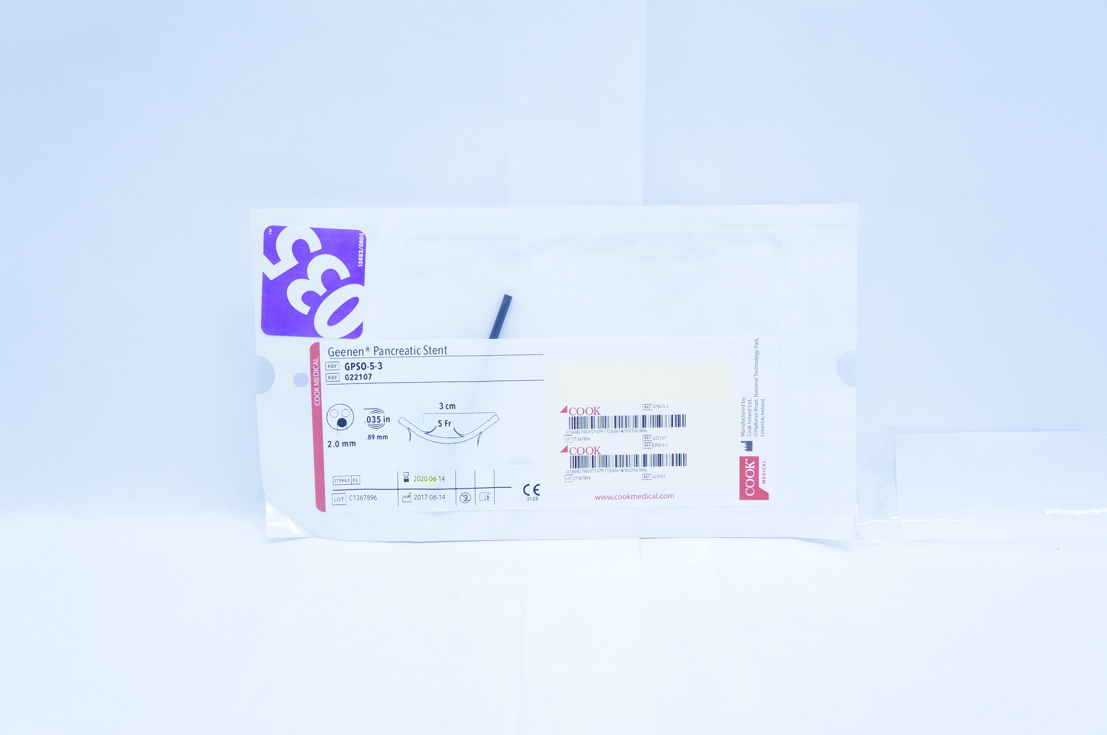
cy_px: 368
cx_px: 554
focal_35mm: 38
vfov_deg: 35.4
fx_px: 1152
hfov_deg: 51.3
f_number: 5.6
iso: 800
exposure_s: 1/125
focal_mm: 25
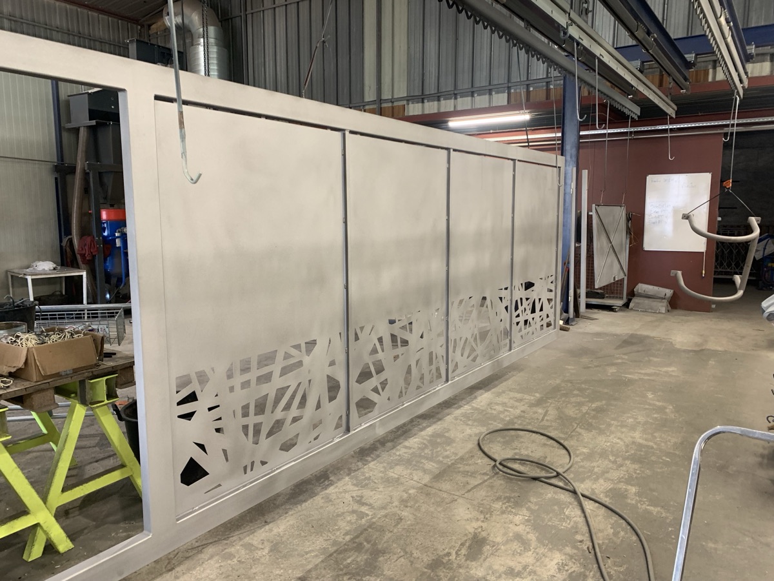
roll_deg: +0.0
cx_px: 387
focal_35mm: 26
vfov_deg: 53.1
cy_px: 290
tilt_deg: -5.8
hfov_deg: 67.3
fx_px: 581
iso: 100
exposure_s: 1/50
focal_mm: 4.25
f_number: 1.8
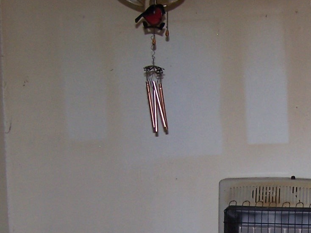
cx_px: 305
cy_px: 285
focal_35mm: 106
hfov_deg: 18.1
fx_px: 953
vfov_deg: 13.6
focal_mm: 6.3
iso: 140
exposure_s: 1/60
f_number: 2.8
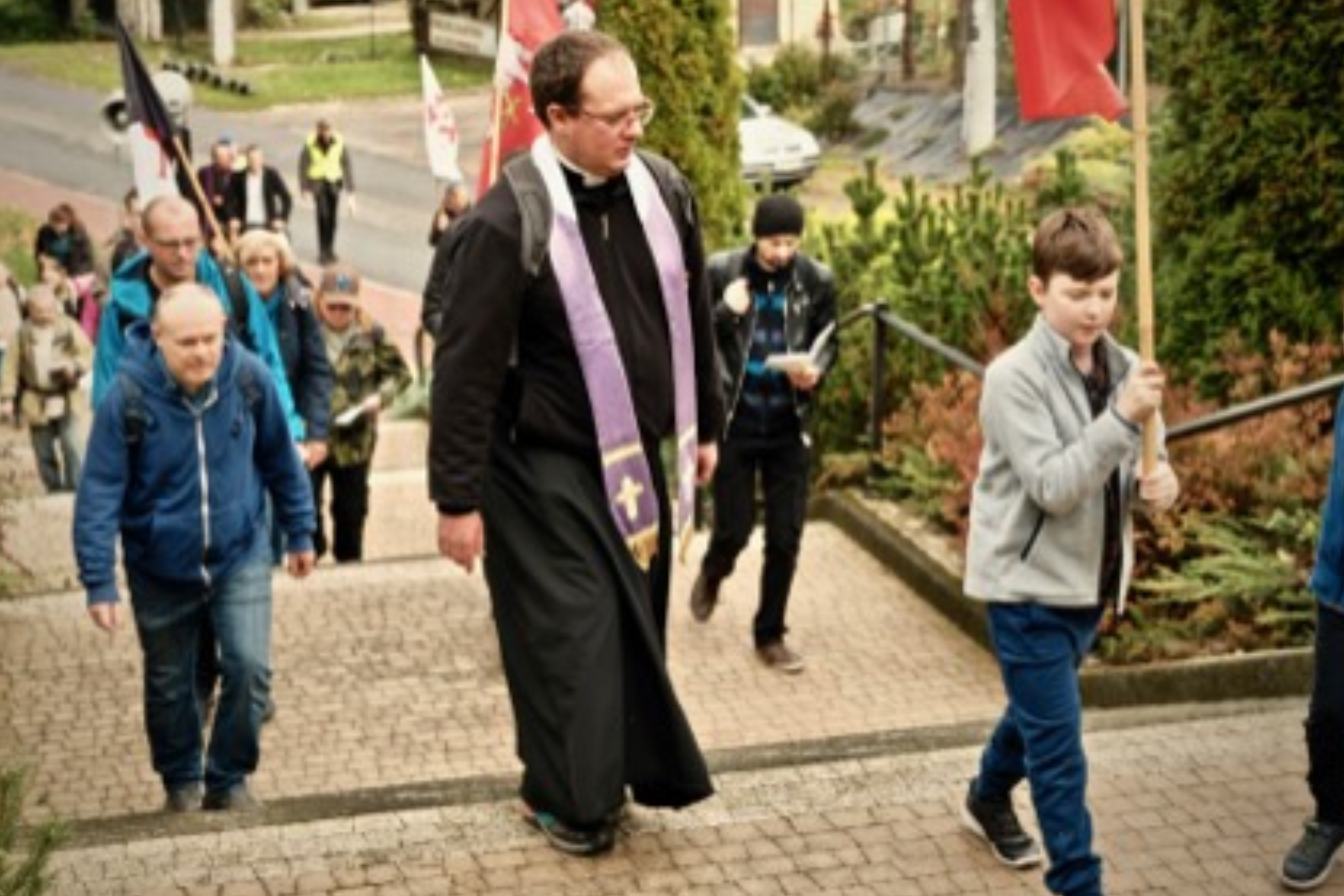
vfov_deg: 21.2
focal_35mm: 64
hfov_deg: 31.4
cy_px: 422
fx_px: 2389
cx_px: 637
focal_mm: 37.4
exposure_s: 1/210
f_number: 4
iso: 200
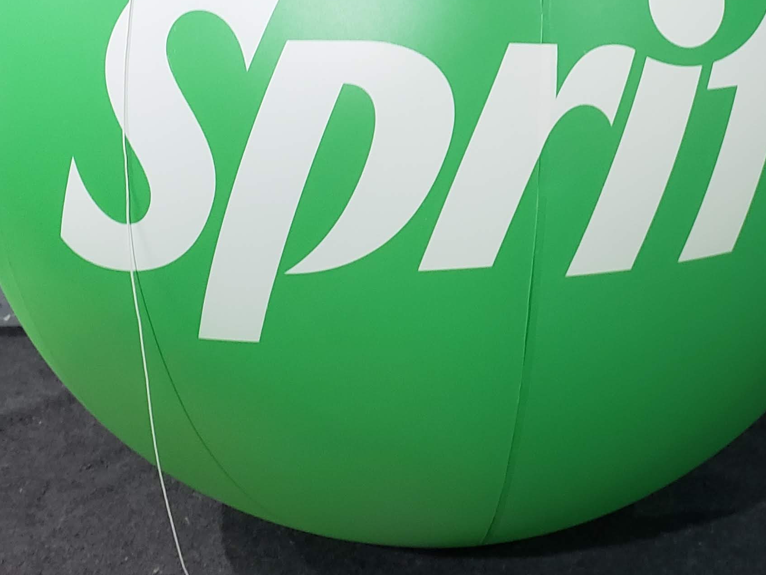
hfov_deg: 30.2
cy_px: 77
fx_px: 1372
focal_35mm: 62
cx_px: 645
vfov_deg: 23.1
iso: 250
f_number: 1.5
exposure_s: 1/30
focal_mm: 4.3
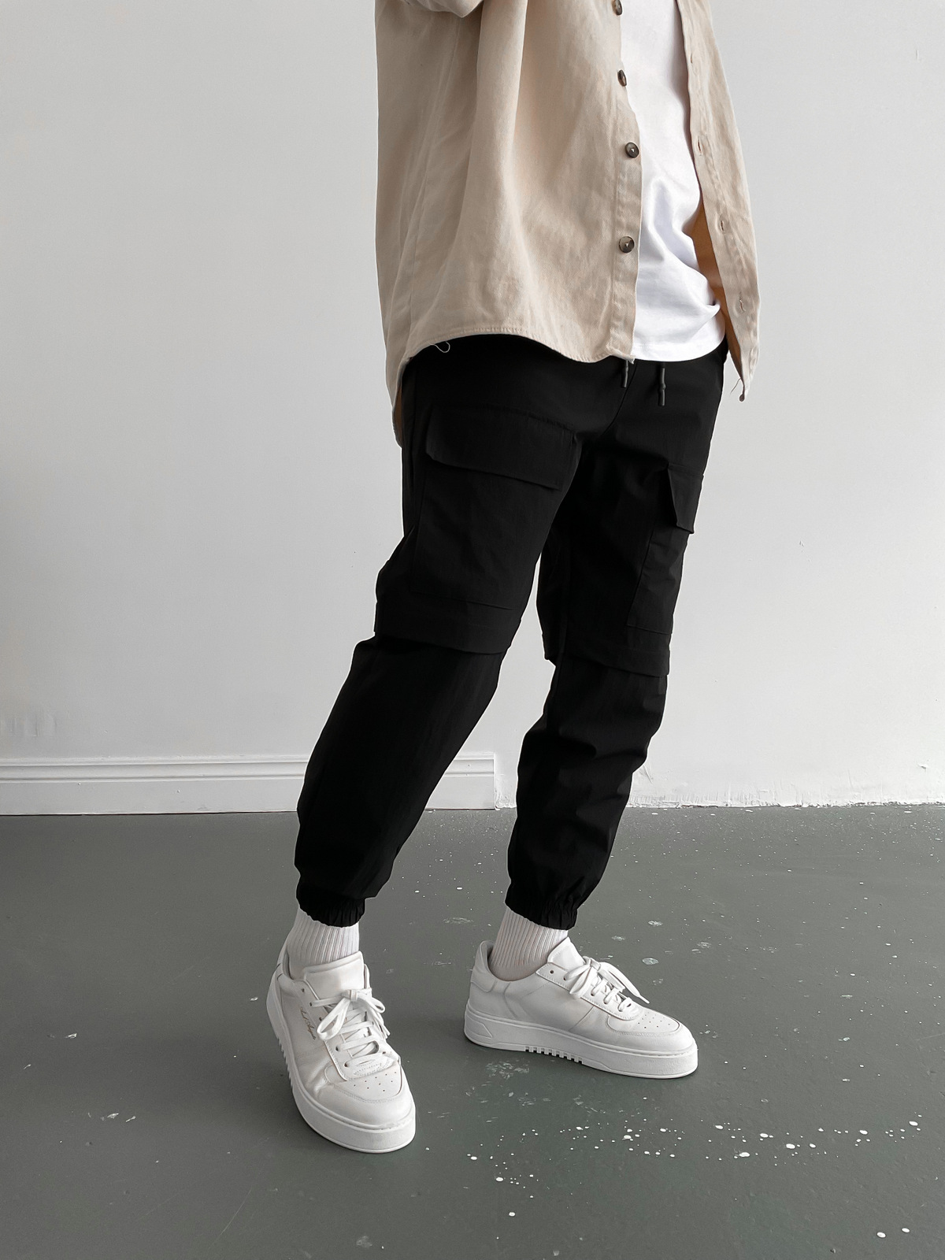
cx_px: 472
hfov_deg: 48.2
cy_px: 630
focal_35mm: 29
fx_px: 1056
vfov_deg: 61.7
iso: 64
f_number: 1.8
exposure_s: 1/90
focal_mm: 3
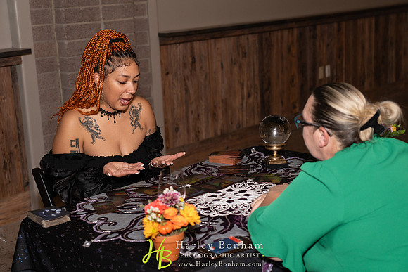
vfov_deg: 23.8
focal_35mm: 57
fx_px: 646
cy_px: 136
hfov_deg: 35.0
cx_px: 204
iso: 1250
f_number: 4
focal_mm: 57
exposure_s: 1/125
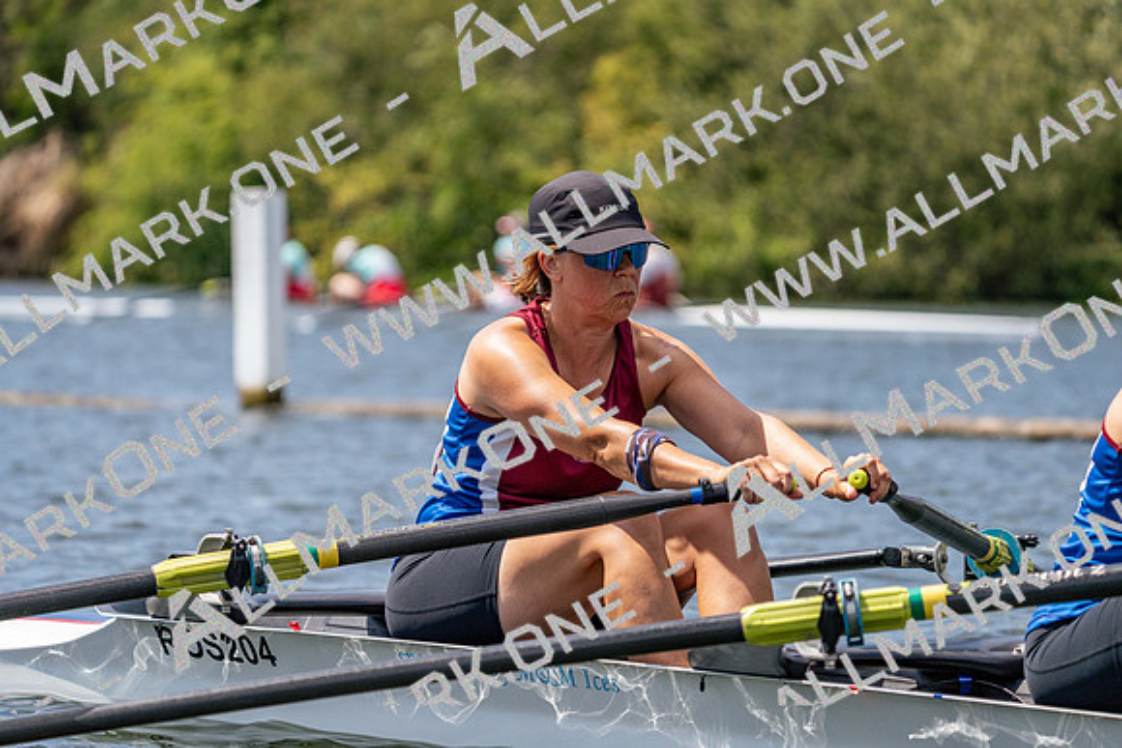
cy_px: 374
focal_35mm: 236
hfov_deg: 8.7
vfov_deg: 5.8
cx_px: 561
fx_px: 7357
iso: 320
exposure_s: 1/2000
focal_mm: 236
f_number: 5.6
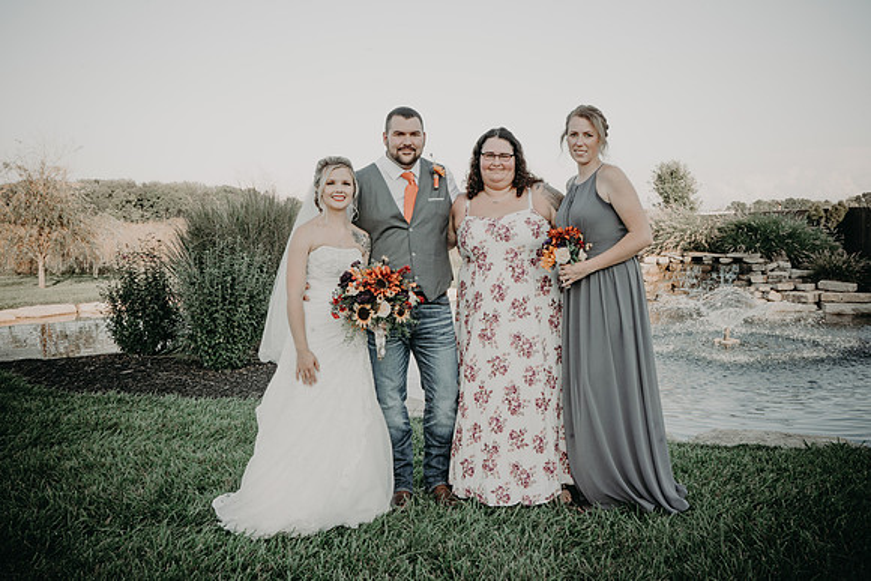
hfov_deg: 54.4
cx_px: 436
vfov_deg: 37.9
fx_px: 847
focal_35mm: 35
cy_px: 290
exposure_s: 1/100
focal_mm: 35
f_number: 16
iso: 320
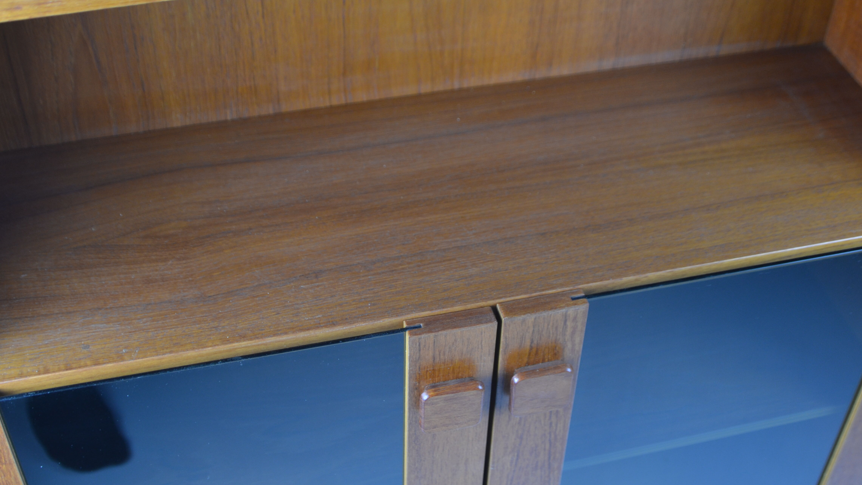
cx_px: 429
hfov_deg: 37.5
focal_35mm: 56
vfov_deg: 21.6
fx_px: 1269
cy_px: 196
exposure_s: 1/20
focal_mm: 35
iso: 400
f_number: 3.8
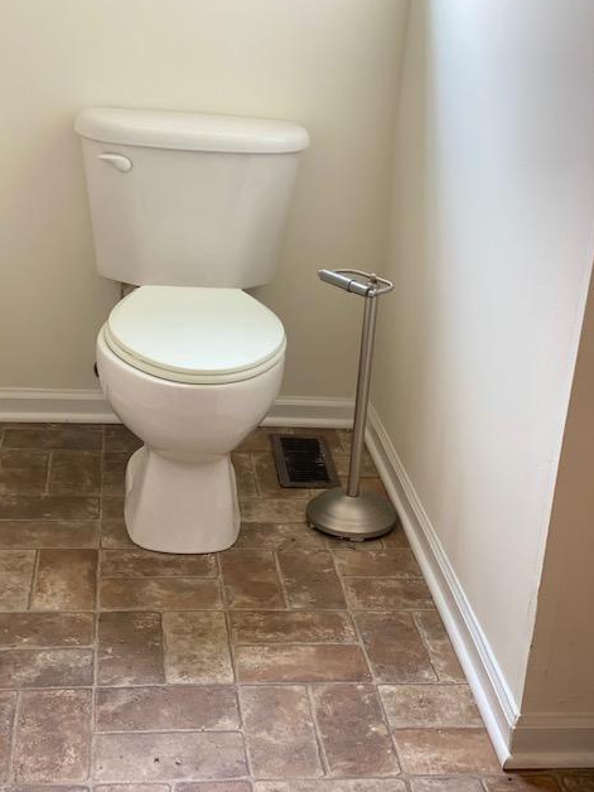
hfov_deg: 27.5
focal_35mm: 53
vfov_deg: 36.2
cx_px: 295
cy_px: 391
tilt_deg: -19.9
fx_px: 1213
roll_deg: -6.1
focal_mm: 6
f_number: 2
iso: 160
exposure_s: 1/120
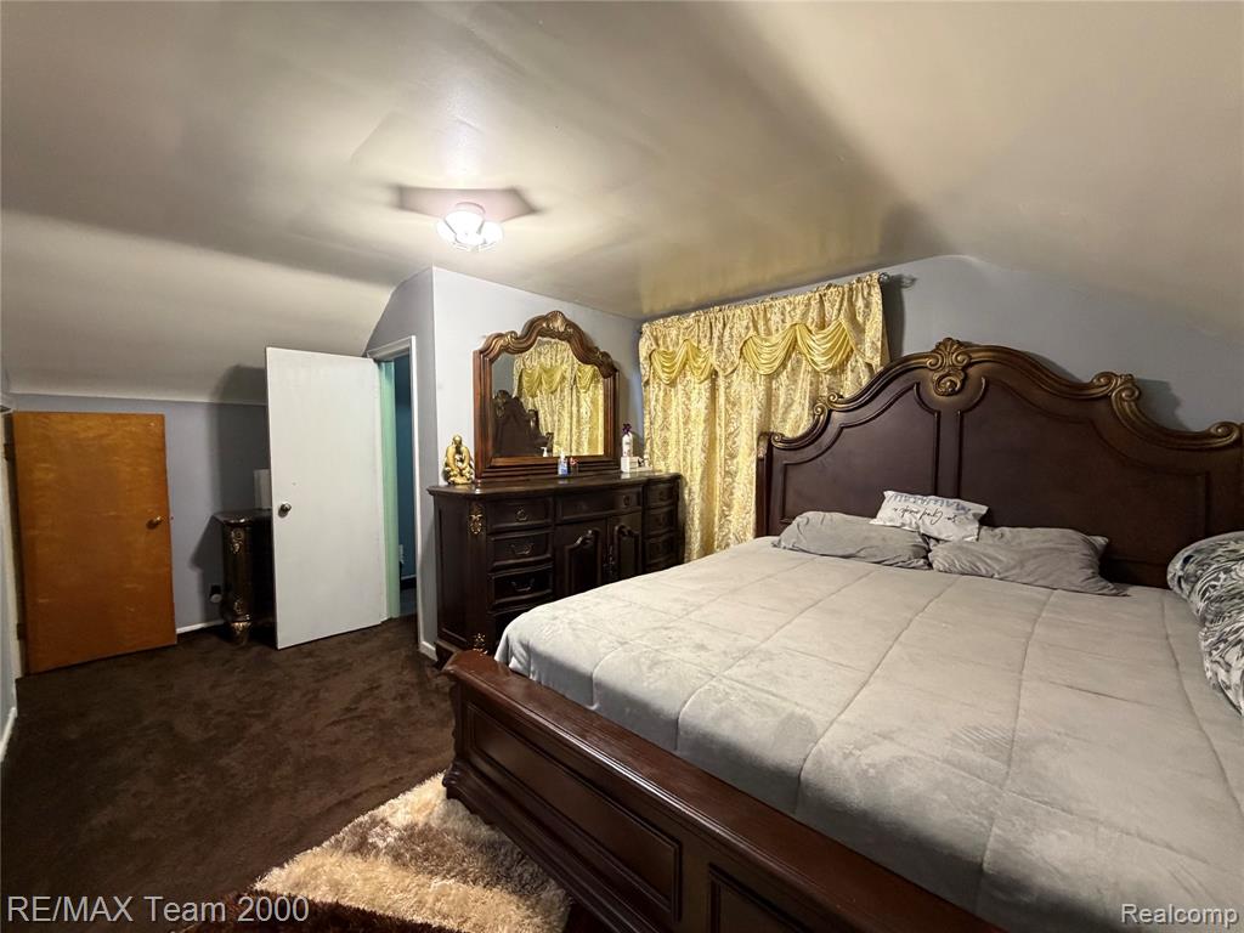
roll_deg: +0.5
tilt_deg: -1.6
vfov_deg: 85.7
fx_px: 503
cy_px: 466
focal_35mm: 14
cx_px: 622
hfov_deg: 102.1
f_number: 2.2
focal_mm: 2.22
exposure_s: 1/60
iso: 500
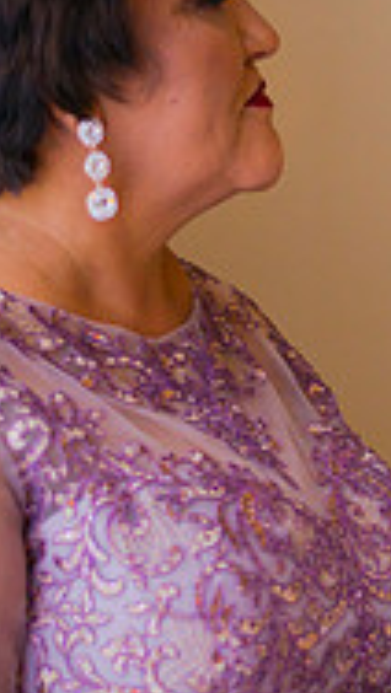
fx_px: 2981
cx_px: 859
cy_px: 315
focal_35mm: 162
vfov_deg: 13.3
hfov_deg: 7.2
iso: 640
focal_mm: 50
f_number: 1.8
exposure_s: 1/800
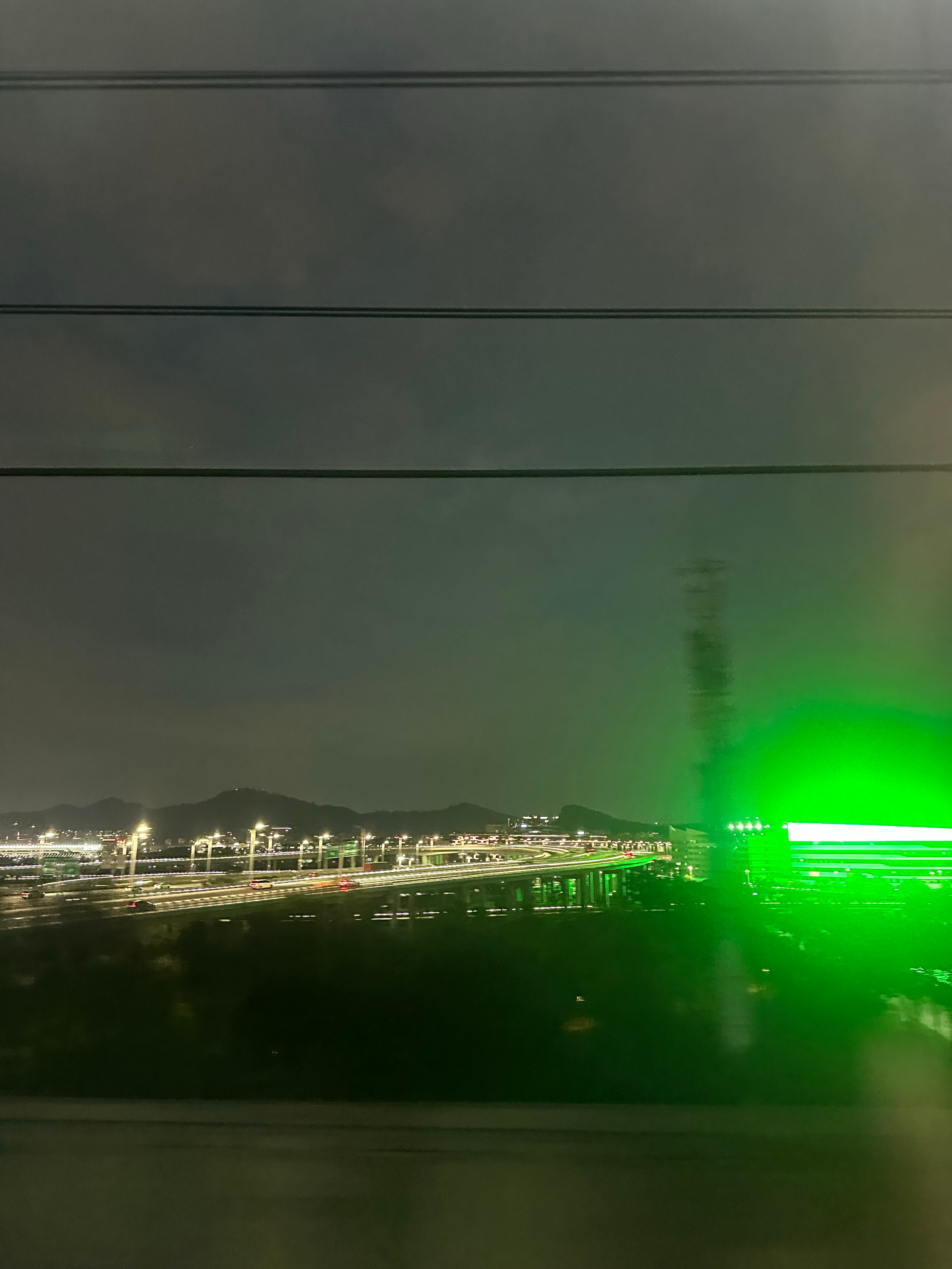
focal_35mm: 24
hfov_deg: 56.8
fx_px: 880
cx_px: 476
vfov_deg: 71.6
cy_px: 634
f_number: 1.78
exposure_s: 1/30
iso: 1600
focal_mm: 6.86
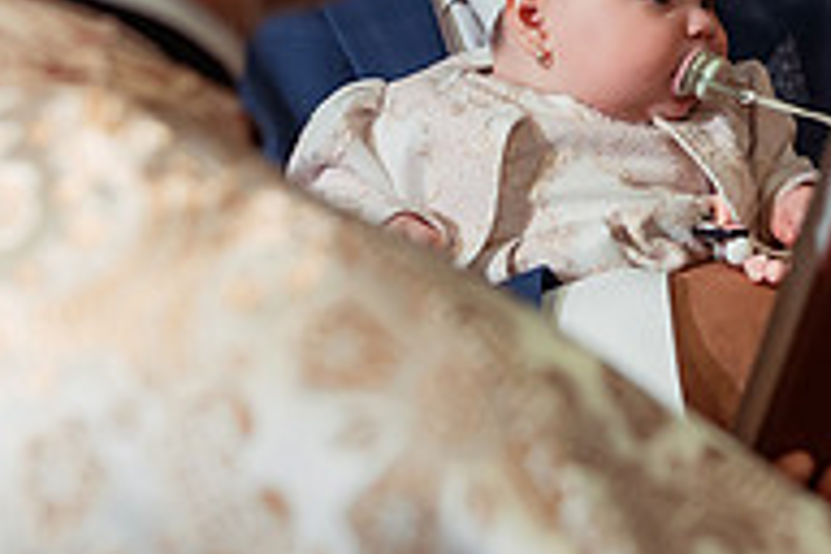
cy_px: 58
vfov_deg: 12.1
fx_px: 2585
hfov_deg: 18.0
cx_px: 714
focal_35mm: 112
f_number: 2.8
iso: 1600
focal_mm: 35
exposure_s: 1/200
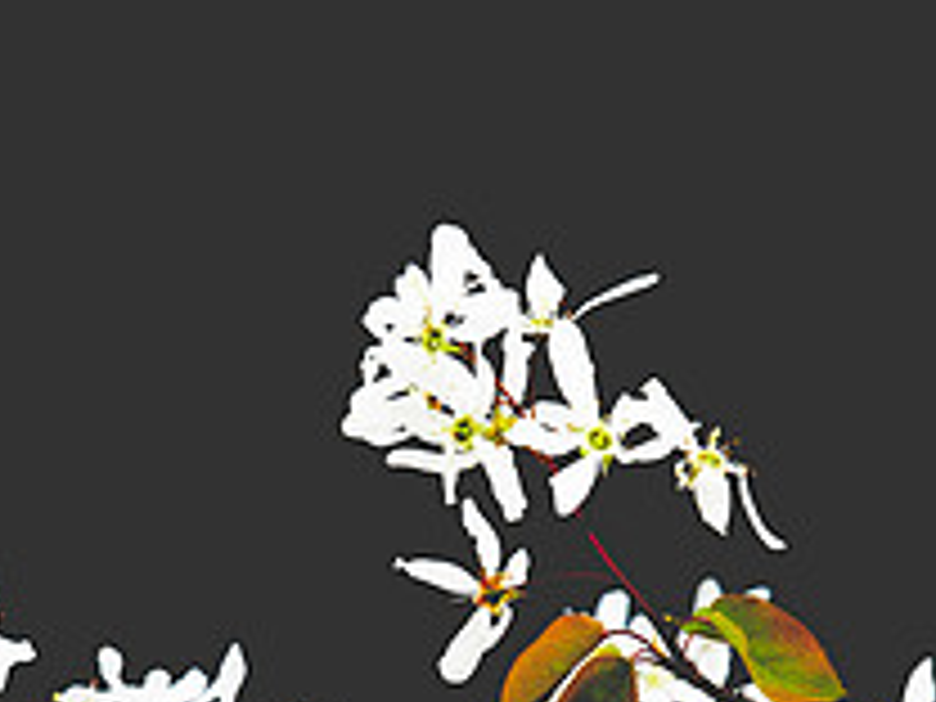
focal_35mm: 188
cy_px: 662
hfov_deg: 10.5
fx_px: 5083
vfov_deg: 7.9
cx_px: 504
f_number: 10
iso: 400
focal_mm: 70
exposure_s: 1/200
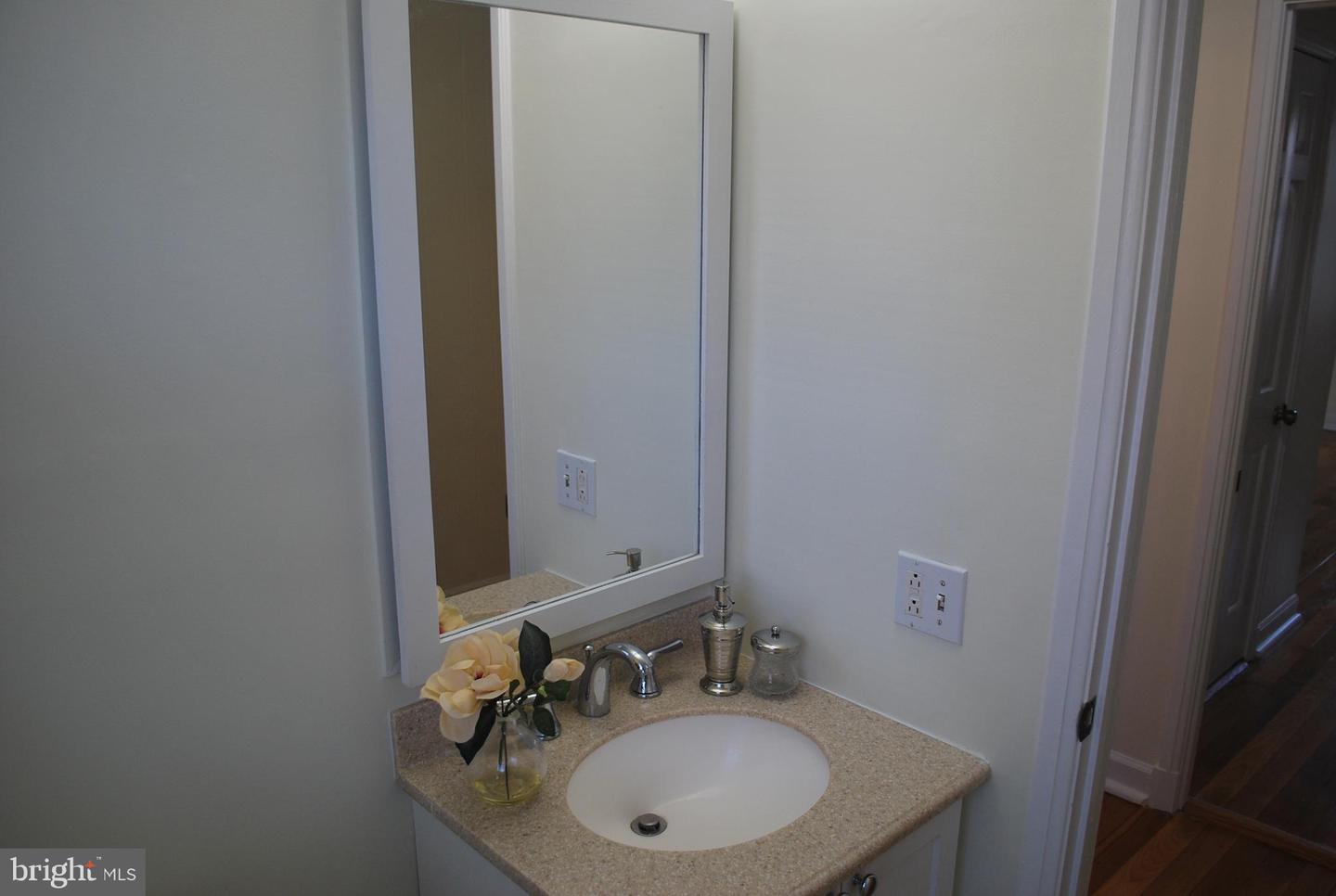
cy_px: 448
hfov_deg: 67.3
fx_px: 1004
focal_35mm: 27
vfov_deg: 48.1
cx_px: 668
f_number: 3.5
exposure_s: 1/50
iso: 200
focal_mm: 18
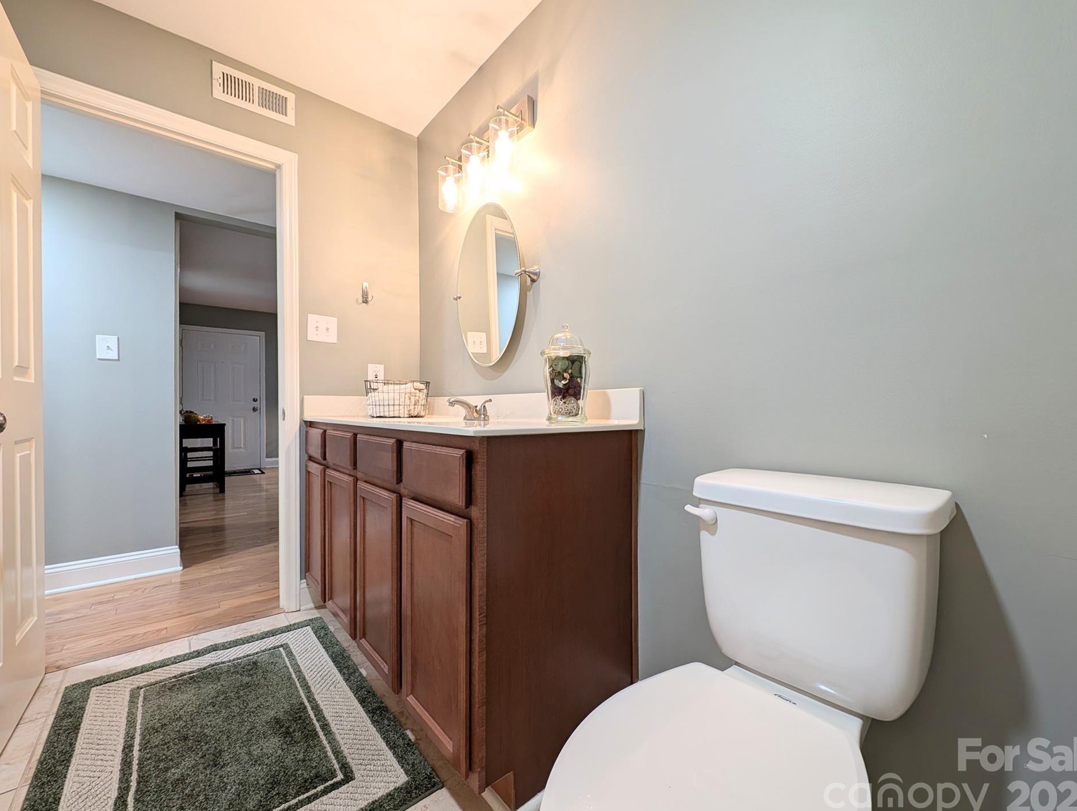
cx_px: 562
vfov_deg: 90.1
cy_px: 406
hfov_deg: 106.0
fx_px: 405
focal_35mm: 13
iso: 46
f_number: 1.95
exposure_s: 1/30
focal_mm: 2.23
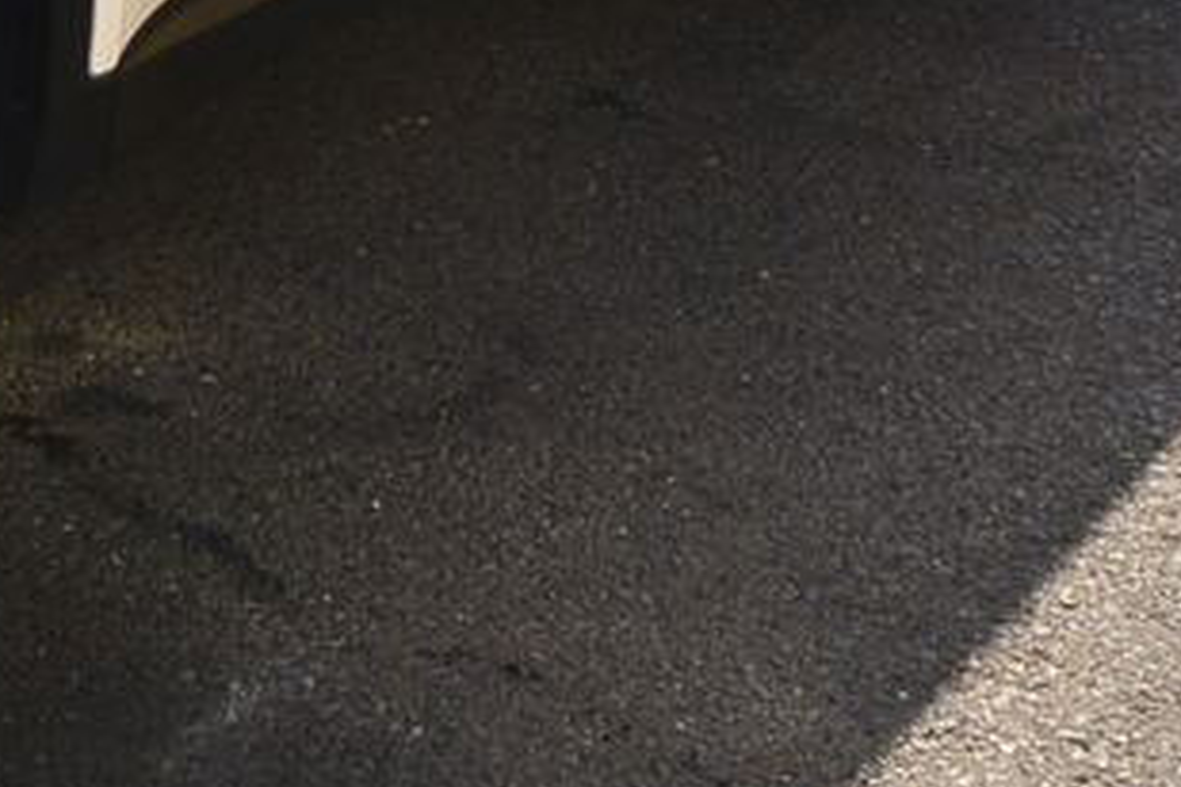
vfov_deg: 13.7
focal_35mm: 96
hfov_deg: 19.1
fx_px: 3149
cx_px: -485
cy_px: -266
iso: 160
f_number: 8
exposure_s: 1/250
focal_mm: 11
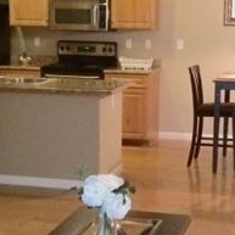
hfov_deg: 20.4
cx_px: 135
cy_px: 124
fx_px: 653
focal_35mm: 85
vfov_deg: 20.4
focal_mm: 4.15
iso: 400
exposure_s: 1/15
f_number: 2.2
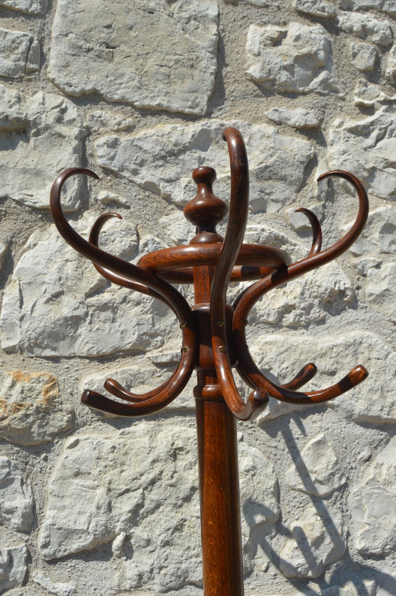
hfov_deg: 39.9
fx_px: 545
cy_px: 298
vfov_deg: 57.3
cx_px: 198
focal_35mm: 33
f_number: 9
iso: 100
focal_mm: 22
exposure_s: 1/320
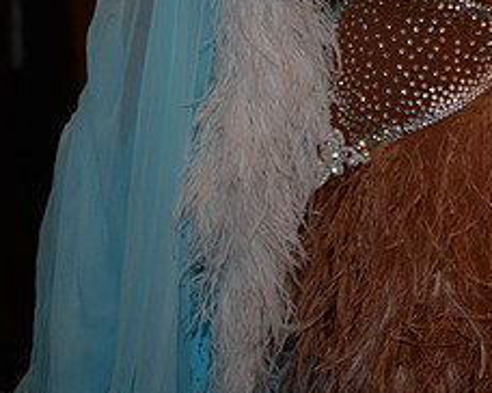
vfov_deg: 9.0
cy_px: -209
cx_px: 361
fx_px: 2430
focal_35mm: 167
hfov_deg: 11.5
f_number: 2.8
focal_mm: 70
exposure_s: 1/250
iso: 1250
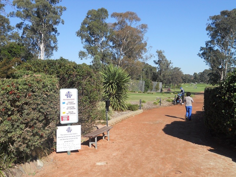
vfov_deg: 37.7
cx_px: 118
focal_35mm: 38
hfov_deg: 49.0
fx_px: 259
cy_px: 88
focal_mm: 6.9
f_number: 3.9
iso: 80
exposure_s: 1/640
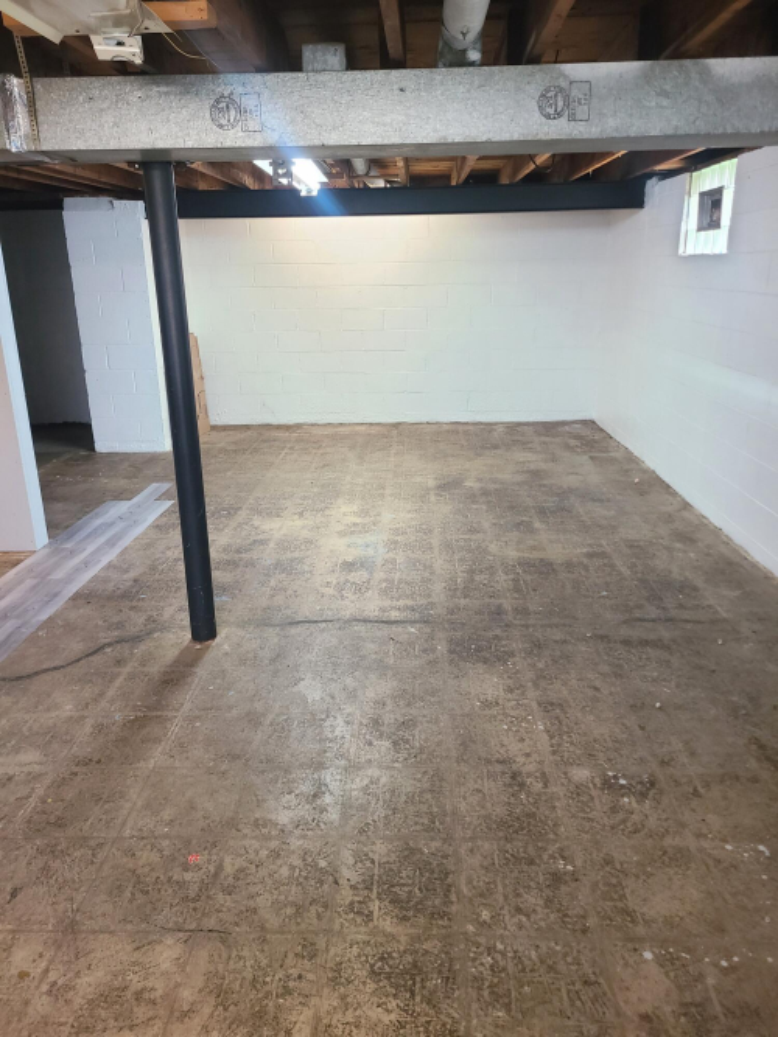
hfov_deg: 53.0
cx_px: 389
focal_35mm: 26
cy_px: 518
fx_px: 779
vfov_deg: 67.3
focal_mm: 5.4
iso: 320
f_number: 1.8
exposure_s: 1/40
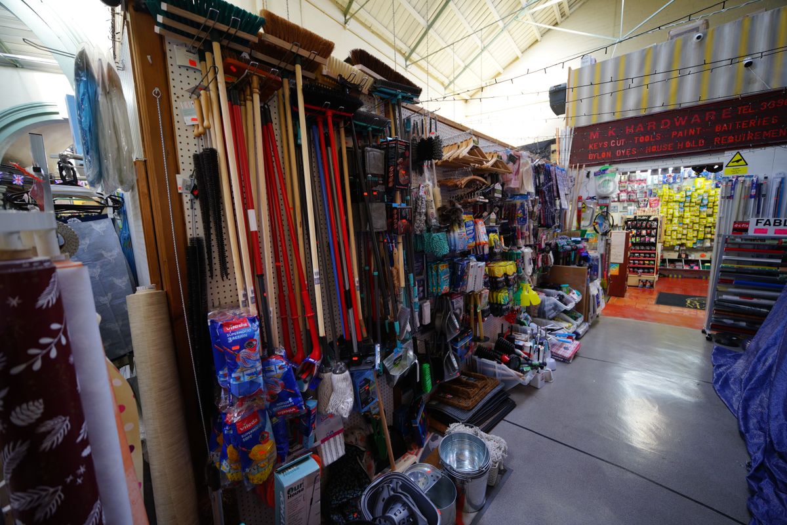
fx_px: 306
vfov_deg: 81.2
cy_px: 262
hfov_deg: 104.3
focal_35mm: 14
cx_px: 394
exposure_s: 1/60
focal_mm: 14
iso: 400
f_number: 2.8
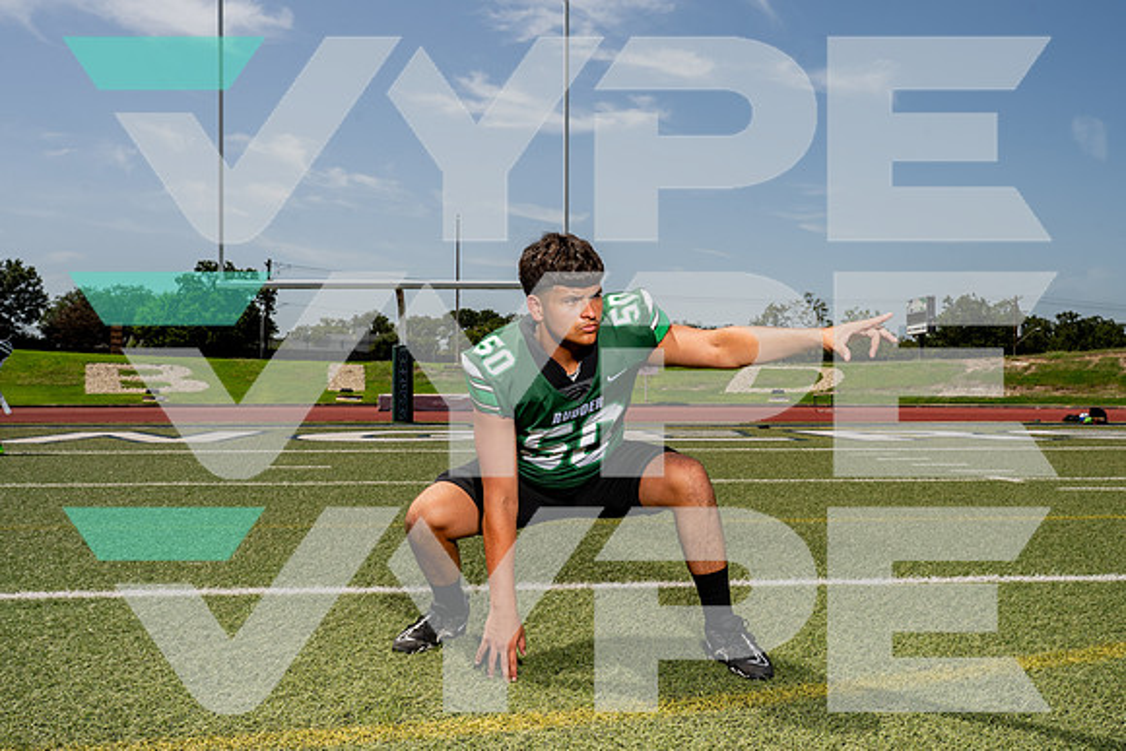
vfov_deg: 39.8
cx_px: 563
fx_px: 1039
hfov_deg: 56.9
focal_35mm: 33
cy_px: 364
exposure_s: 1/250
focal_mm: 31
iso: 100
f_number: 11
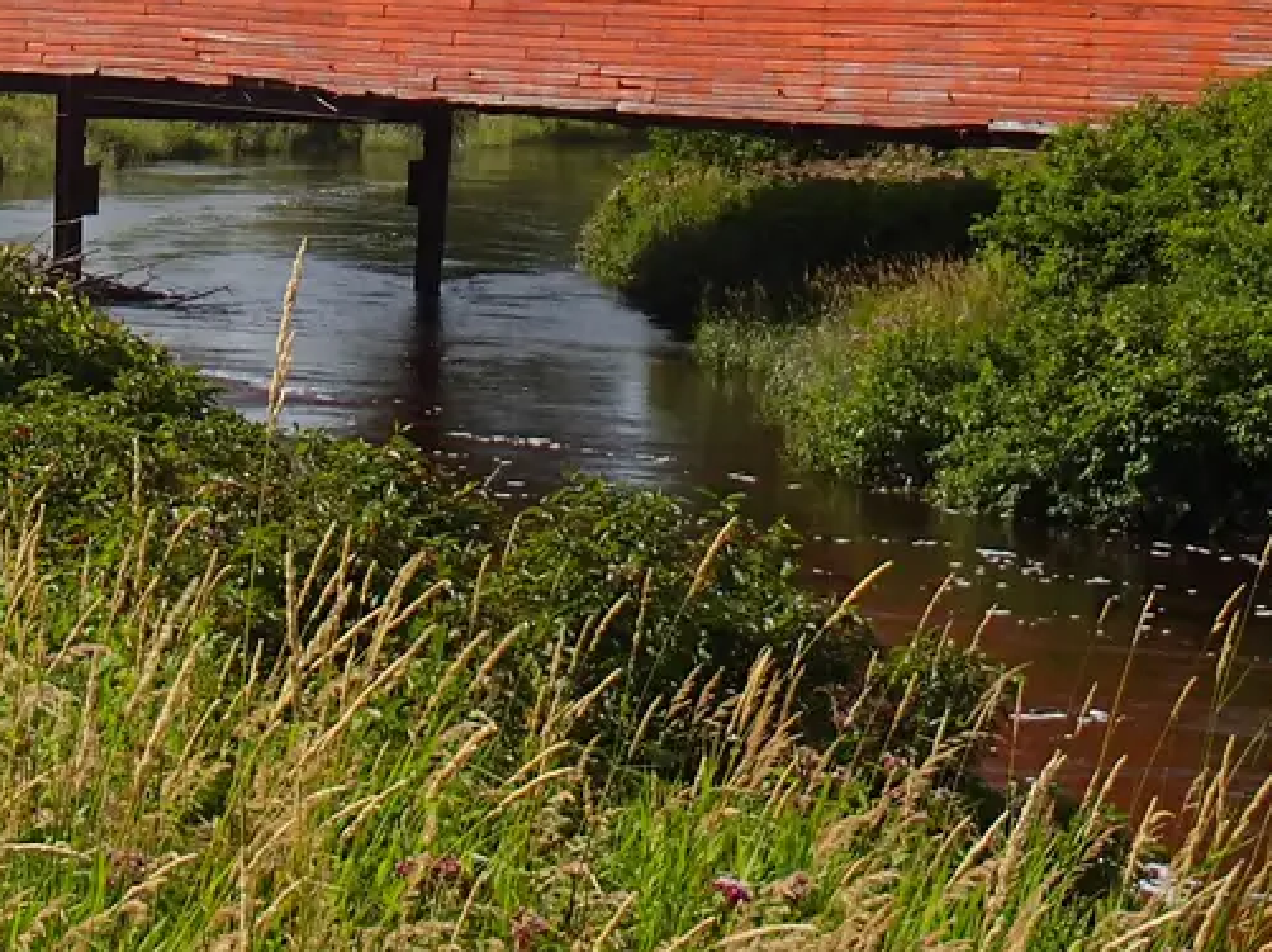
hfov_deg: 15.8
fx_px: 4591
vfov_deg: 11.6
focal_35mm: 125
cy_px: -175
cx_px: 580
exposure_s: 1/125
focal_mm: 8.8
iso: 100
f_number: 14
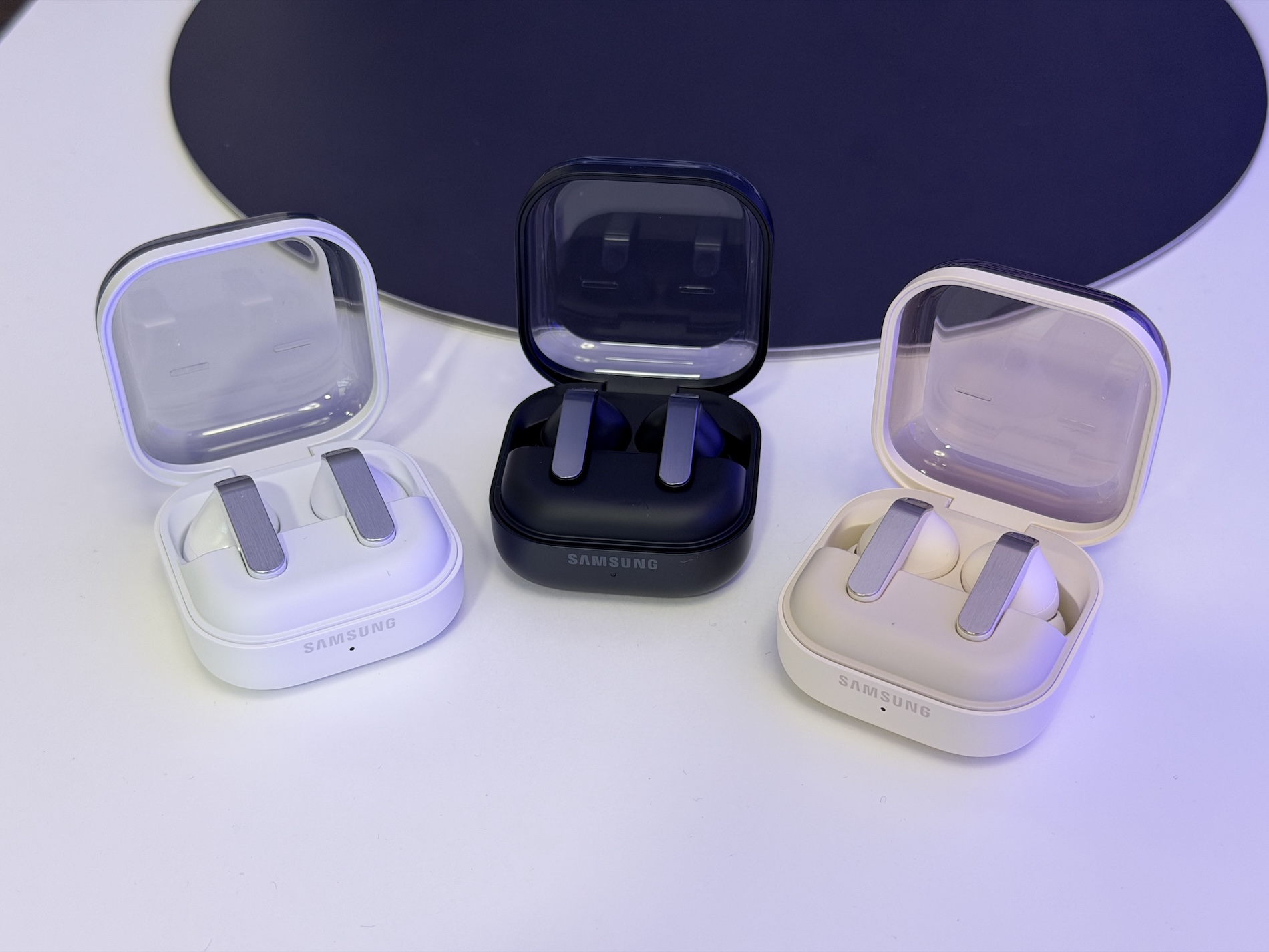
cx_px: 634
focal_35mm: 48
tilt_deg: -40.0
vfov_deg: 30.3
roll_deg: -1.0
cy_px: 476
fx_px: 1760
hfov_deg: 39.7
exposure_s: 1/100
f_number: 1.78
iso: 80
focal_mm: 6.76
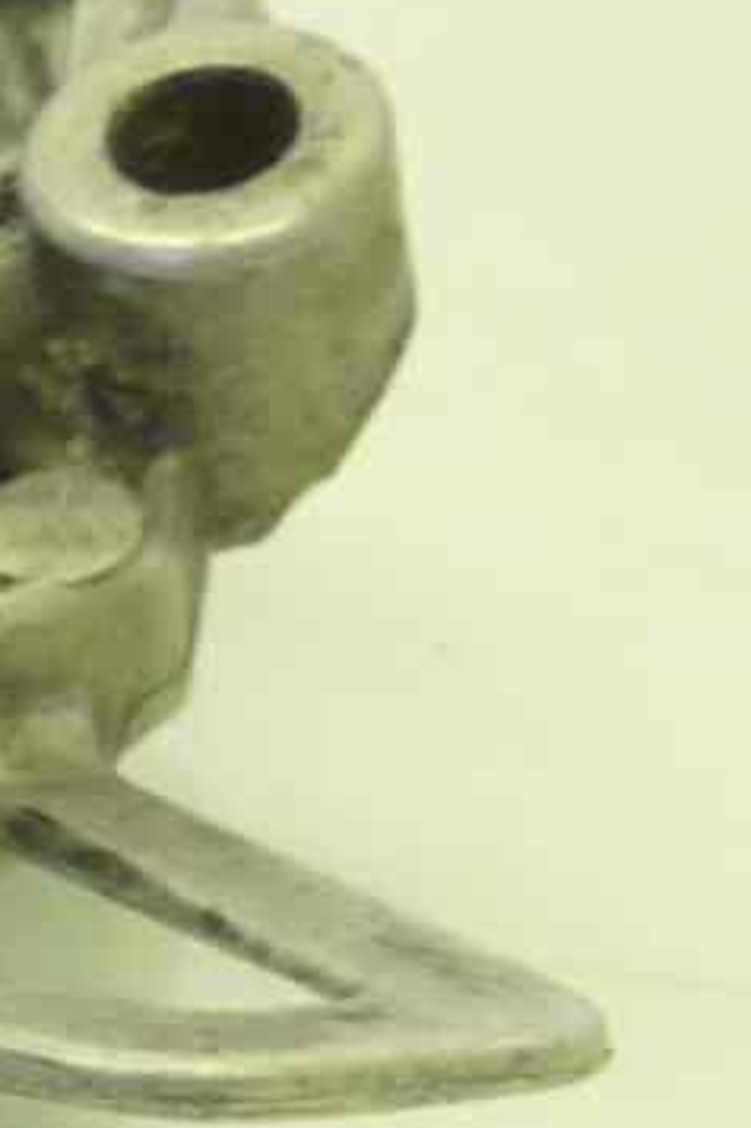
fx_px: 5857
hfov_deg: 6.8
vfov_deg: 10.5
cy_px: 1835
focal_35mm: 187
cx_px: -1277
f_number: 3.3
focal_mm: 4.1
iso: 80
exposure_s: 1/25
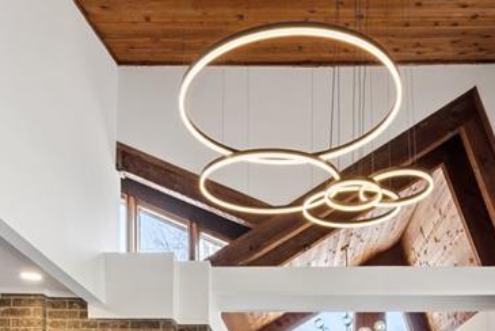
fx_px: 578
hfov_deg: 46.3
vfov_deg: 26.2
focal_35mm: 42
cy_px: 452
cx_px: 280
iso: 100
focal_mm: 10
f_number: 8
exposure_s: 1/20
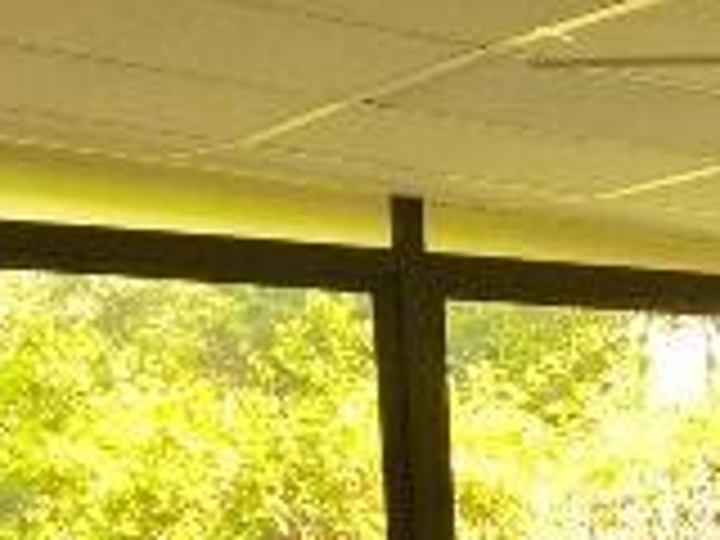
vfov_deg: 11.6
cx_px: 1170
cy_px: 1035
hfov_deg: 15.3
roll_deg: -1.2
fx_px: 2413
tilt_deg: -14.7
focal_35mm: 116
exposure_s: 1/120
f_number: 2.2
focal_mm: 4.15
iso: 40
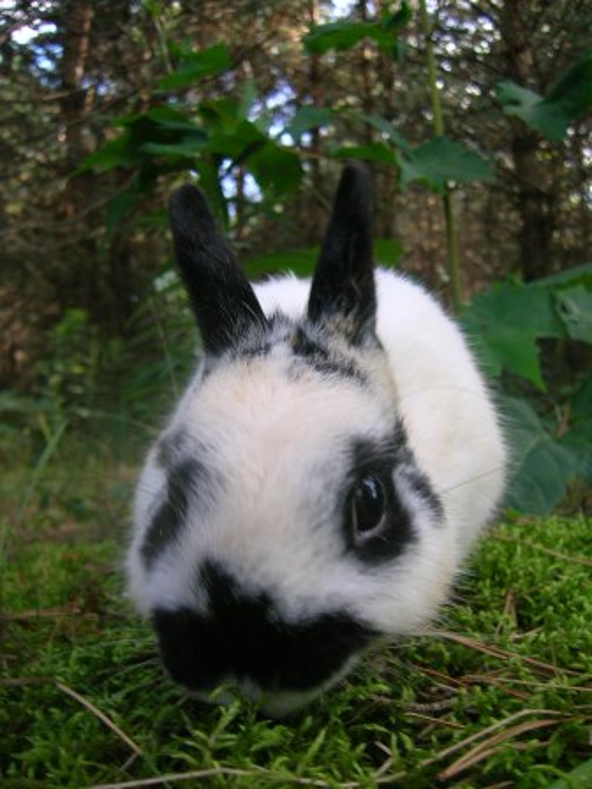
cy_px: 394
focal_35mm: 34
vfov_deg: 54.0
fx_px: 775
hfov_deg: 41.8
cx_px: 296
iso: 50
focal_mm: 5.7
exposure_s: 1/55.4
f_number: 2.9
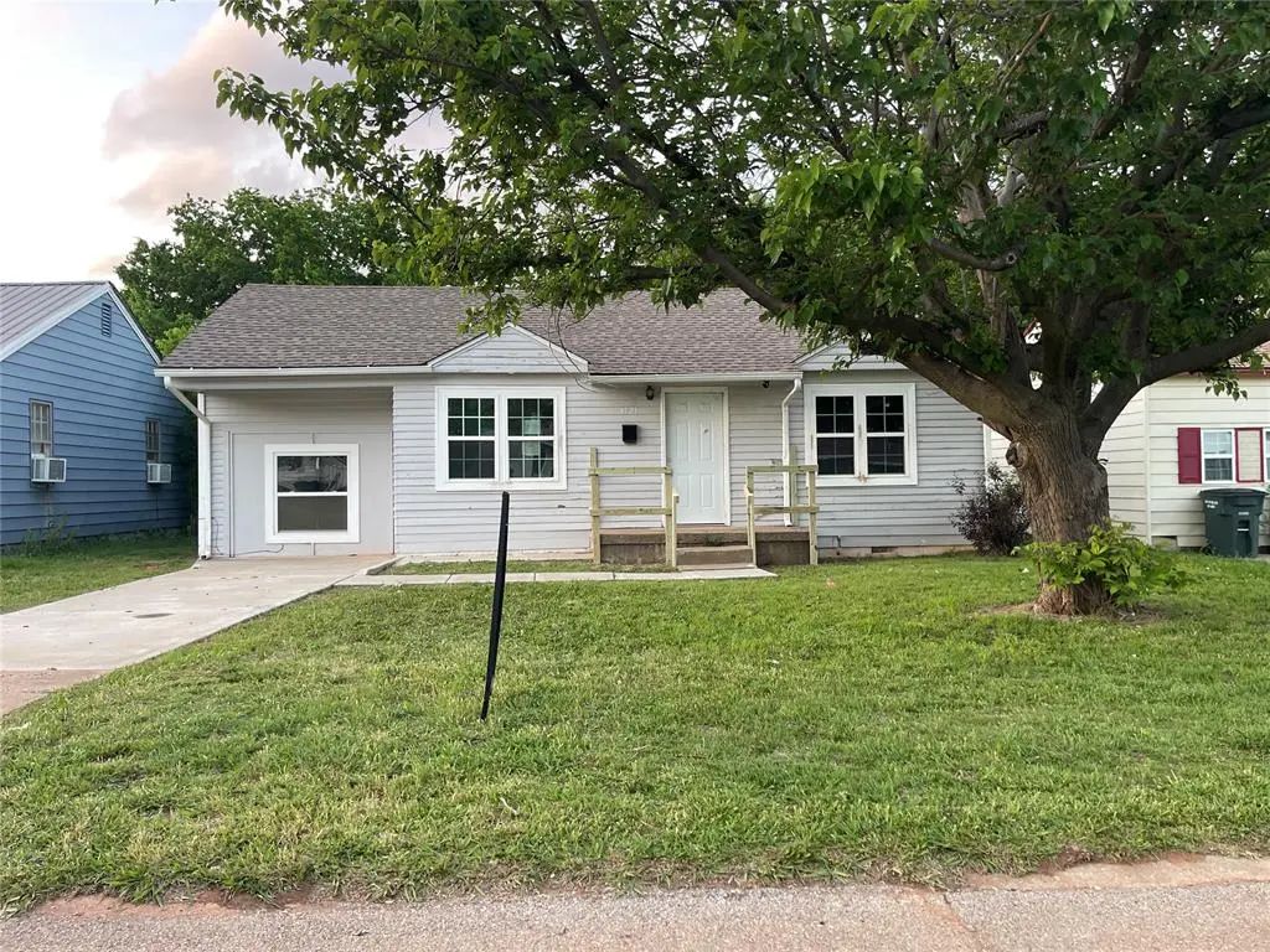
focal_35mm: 25
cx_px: 635
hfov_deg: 69.4
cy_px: 476
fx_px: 917
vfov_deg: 54.9
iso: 100
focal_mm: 5.1
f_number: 1.6
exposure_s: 1/121
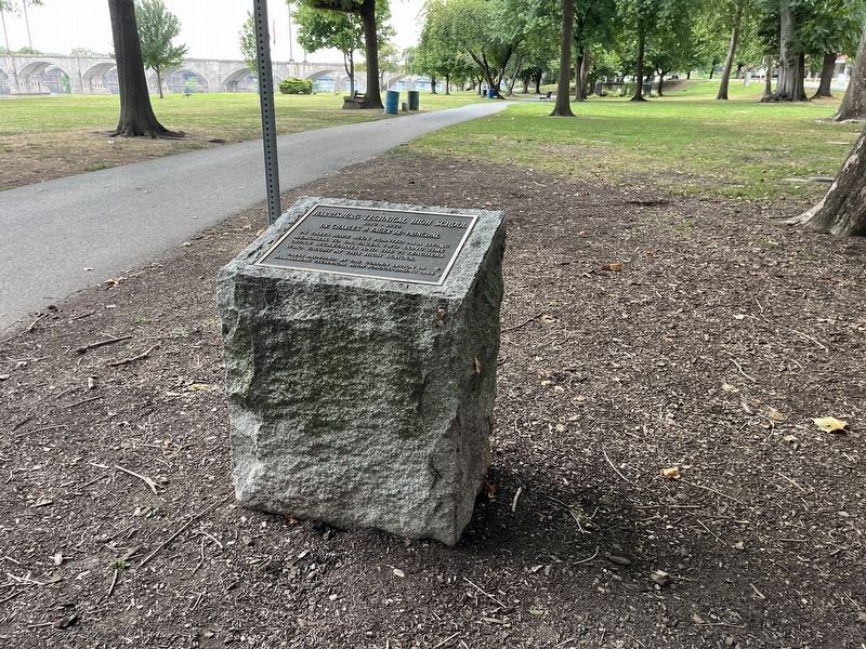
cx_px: 433
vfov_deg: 53.1
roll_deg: -0.3
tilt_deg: -21.4
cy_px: 324
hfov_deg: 67.3
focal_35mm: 26
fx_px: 650
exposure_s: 1/122
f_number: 1.6
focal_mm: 5.1
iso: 100
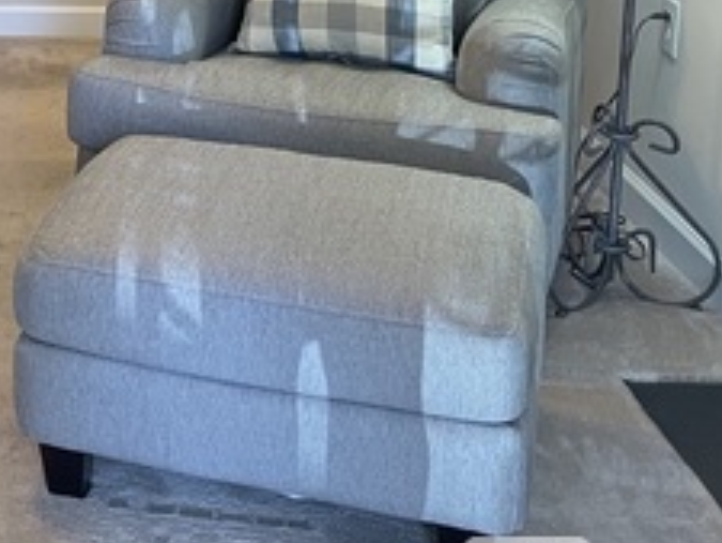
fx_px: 1607
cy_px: -138
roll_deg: +0.2
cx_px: -88
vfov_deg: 18.0
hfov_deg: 23.6
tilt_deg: -8.9
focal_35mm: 77
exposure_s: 1/60
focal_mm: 4.2
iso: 125
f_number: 1.6
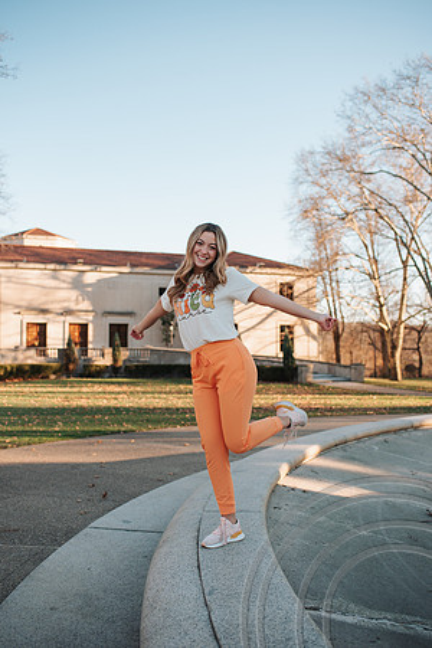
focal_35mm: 35
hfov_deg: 37.9
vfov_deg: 54.4
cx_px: 216
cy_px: 324
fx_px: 630
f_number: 2.8
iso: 140
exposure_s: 1/1000
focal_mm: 35
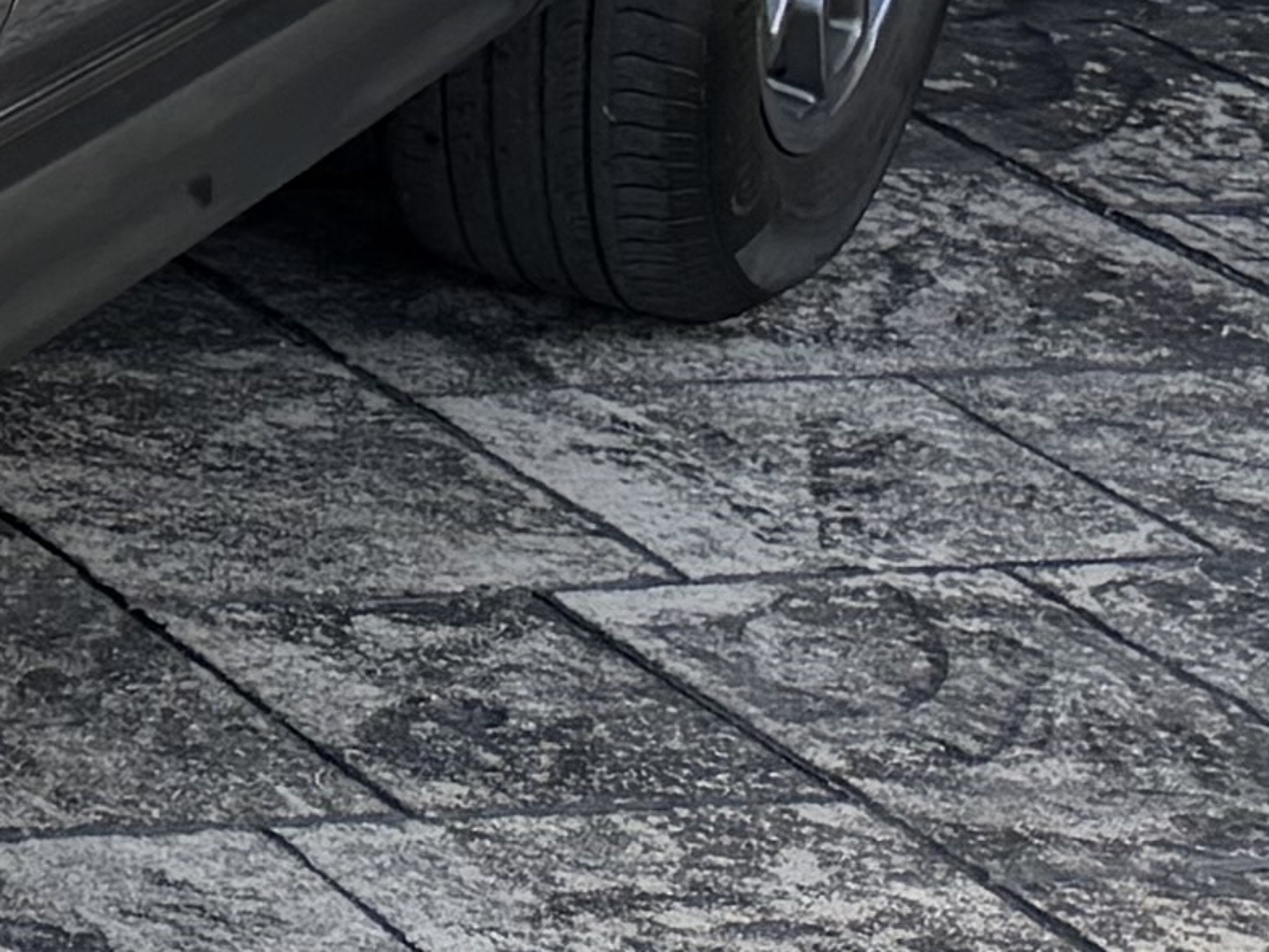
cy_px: -451
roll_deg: +0.0
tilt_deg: -10.6
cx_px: -2507
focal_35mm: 174
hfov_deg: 9.2
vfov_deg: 8.4
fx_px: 6379
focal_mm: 6.76
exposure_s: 1/1174
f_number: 1.78
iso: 100
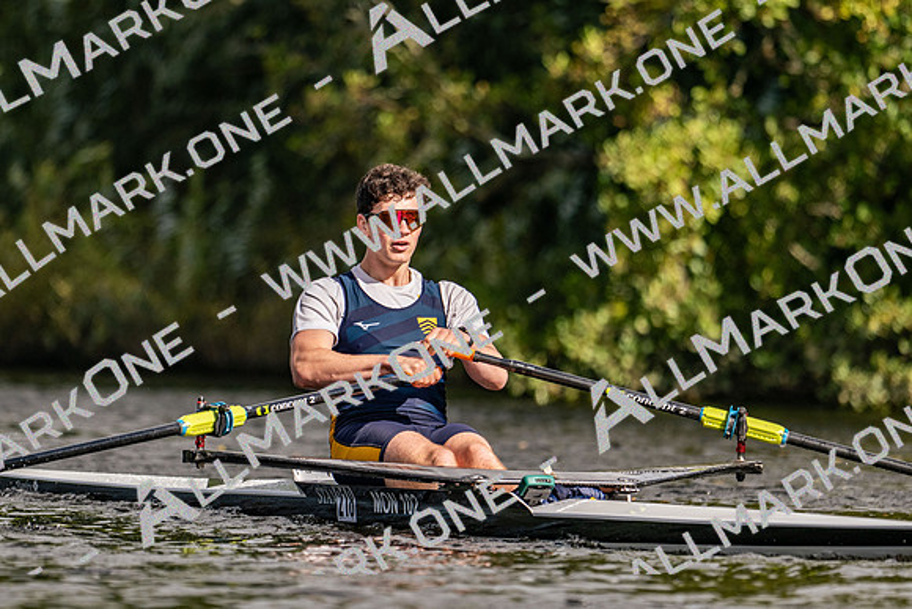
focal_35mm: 600
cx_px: 456
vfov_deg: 2.3
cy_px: 304
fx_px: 15211
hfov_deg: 3.4
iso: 250
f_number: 4.5
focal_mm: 400
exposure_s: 1/2000
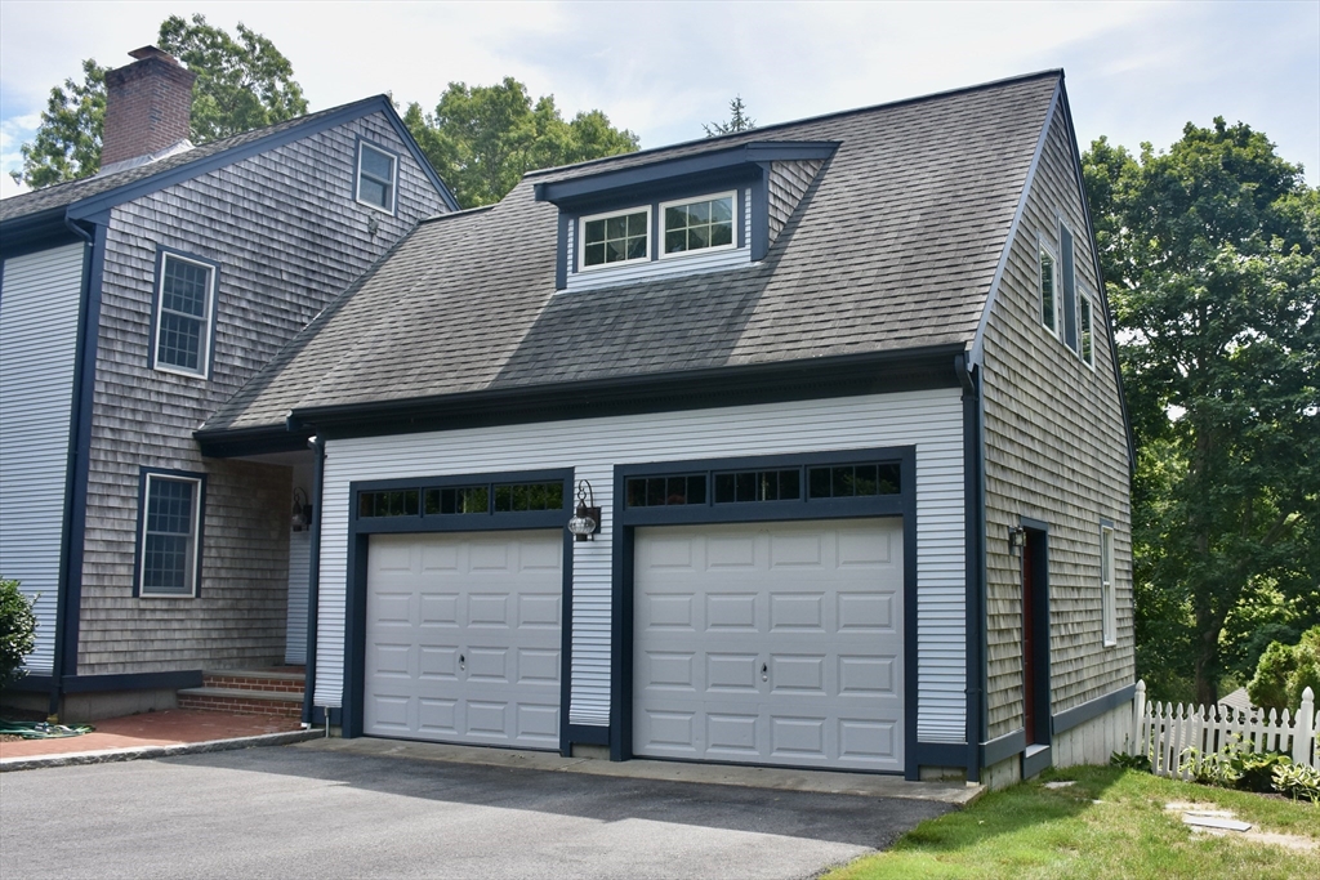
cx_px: 660
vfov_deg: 47.9
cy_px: 440
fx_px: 990
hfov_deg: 67.4
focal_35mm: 27
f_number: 8
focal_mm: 18
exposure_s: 1/500
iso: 360
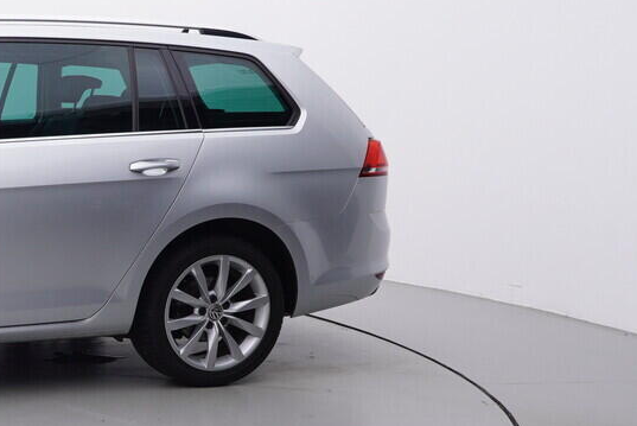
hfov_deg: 28.1
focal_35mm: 60
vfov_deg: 22.5
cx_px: -165
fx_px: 1069
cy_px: 253
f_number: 5
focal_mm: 15
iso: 200
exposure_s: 1/80
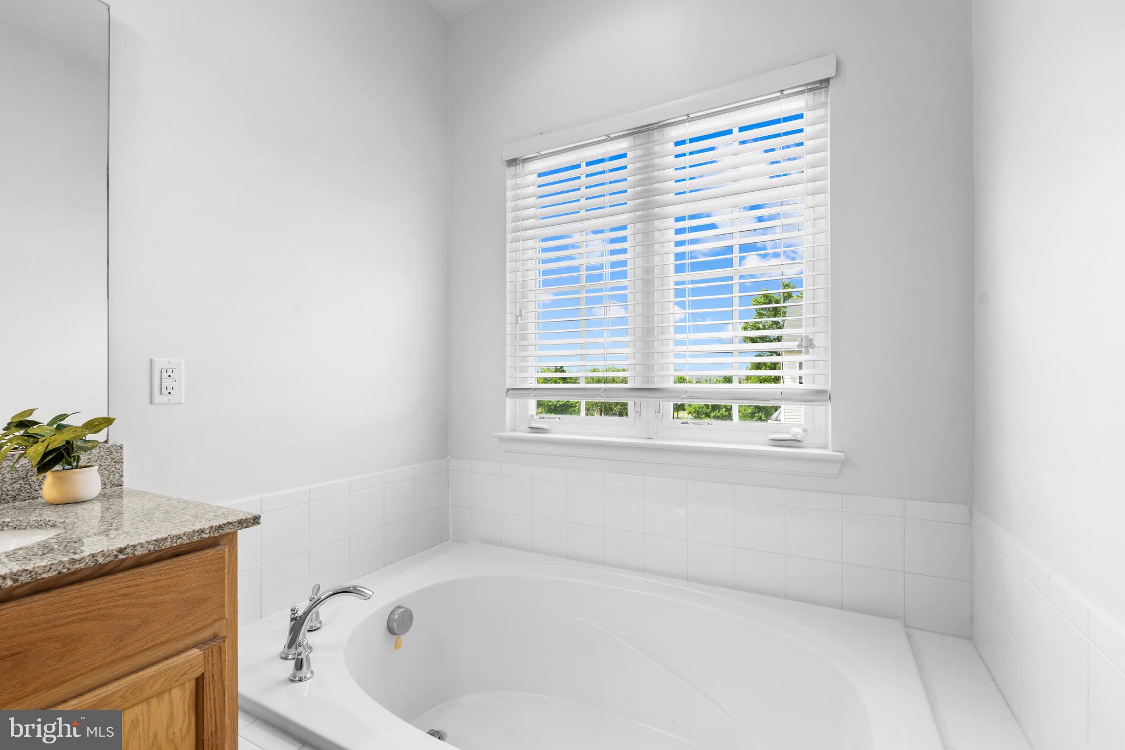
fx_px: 500
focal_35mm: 16
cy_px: 375
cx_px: 562
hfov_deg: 96.7
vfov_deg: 73.7
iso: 100
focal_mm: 16
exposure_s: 1/4
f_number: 9
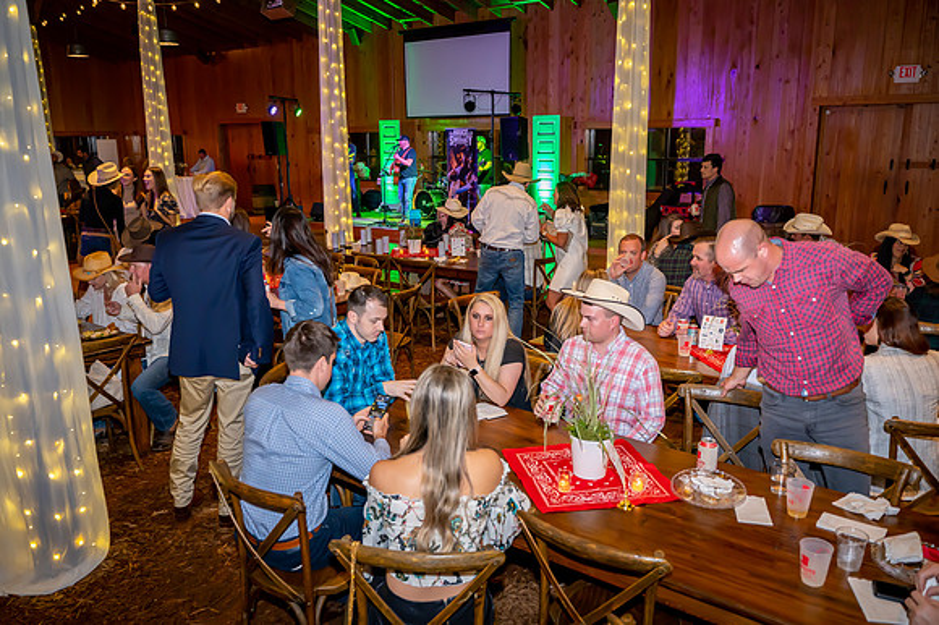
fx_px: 730
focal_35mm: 28
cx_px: 470
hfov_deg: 65.5
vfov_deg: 46.4
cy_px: 312
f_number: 3.5
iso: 2500
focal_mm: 28
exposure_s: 1/200
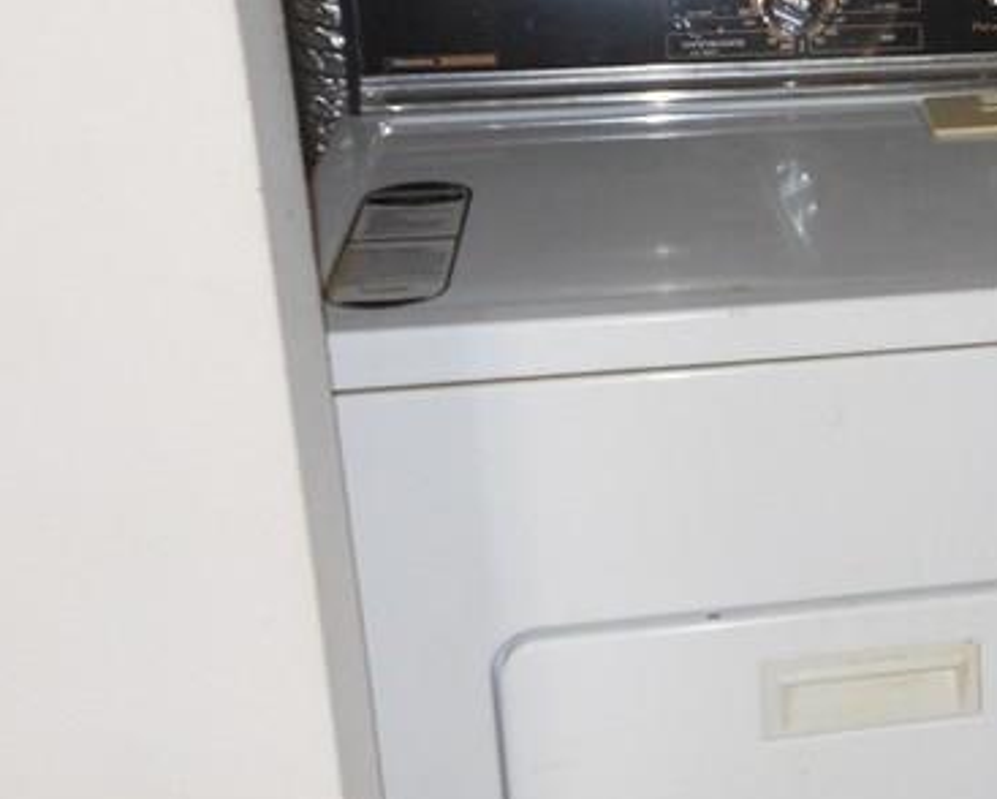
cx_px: 1233
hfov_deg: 24.9
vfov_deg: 22.2
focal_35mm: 68
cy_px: 166
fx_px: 2008
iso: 200
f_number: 3.2
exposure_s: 1/25
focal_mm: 4.5
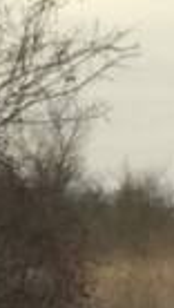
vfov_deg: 10.5
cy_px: -42
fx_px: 1651
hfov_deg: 5.5
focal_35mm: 202
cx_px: 606
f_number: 2.2
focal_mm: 2.87
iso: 25
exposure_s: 1/505
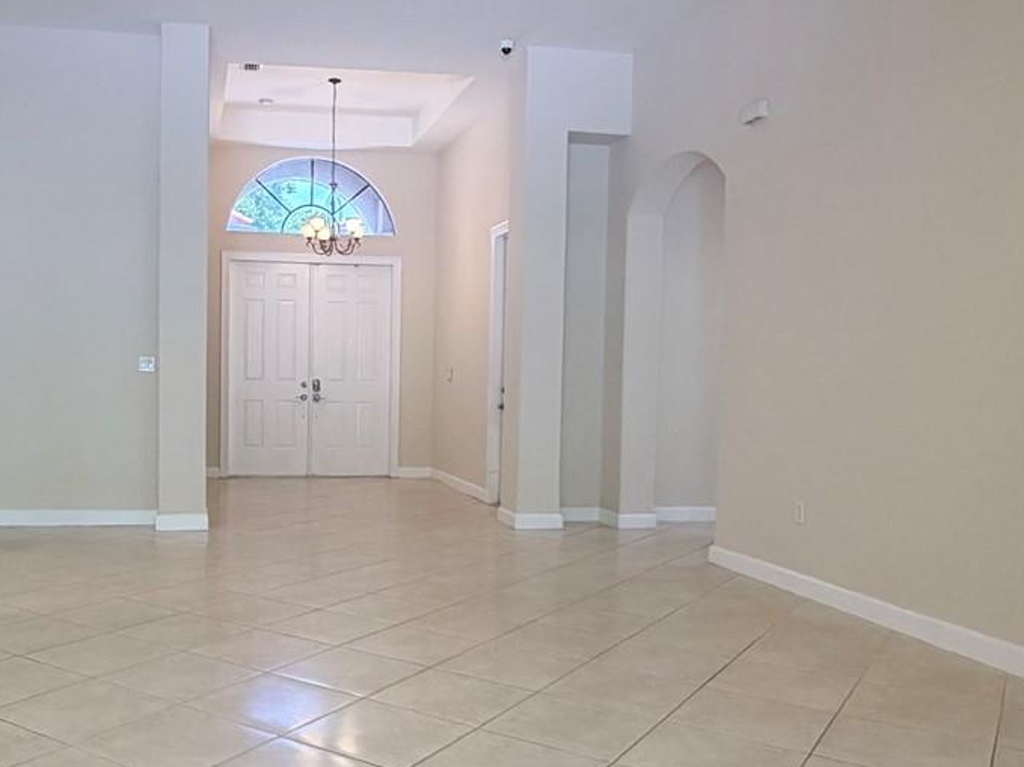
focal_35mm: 33
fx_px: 976
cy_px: 423
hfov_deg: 54.4
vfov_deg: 42.9
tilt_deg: -3.1
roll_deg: +0.0
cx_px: 354
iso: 200
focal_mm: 2.22
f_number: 2.2
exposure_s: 1/60
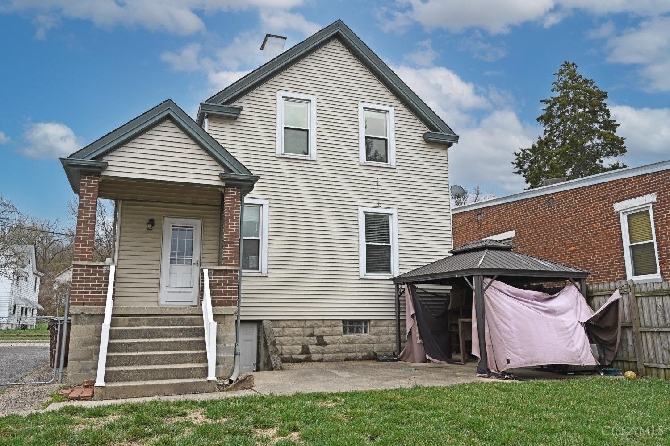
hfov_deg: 68.4
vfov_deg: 48.7
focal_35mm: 26
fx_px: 493
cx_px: 335
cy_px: 223
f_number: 6.3
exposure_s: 1/320
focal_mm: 26.5
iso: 100
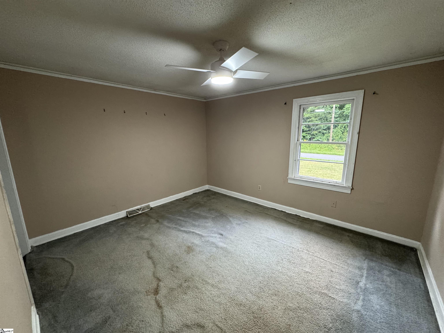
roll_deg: +1.6
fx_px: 180
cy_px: 166
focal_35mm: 14
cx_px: 222
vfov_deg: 85.7
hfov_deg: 102.1
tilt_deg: -10.9
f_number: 2.2
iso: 500
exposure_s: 1/60
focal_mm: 2.22
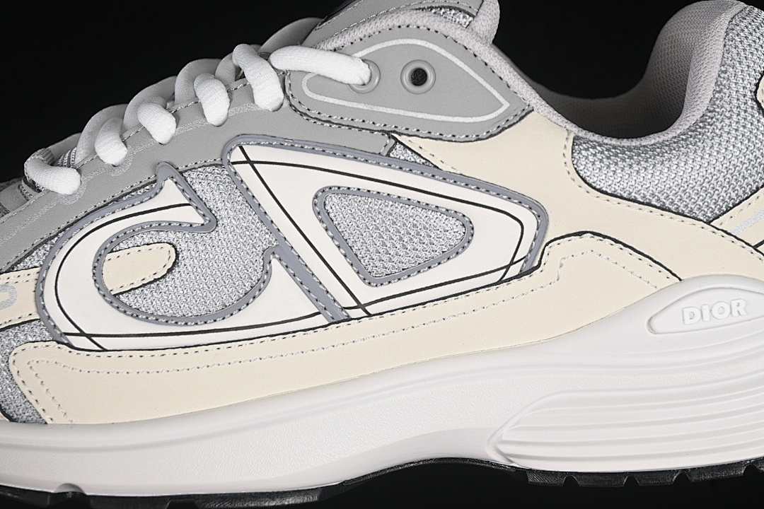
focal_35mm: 75
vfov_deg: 18.2
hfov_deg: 27.0
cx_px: 382
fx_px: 1592
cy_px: 254
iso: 160
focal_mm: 50
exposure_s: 1/60
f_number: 7.1
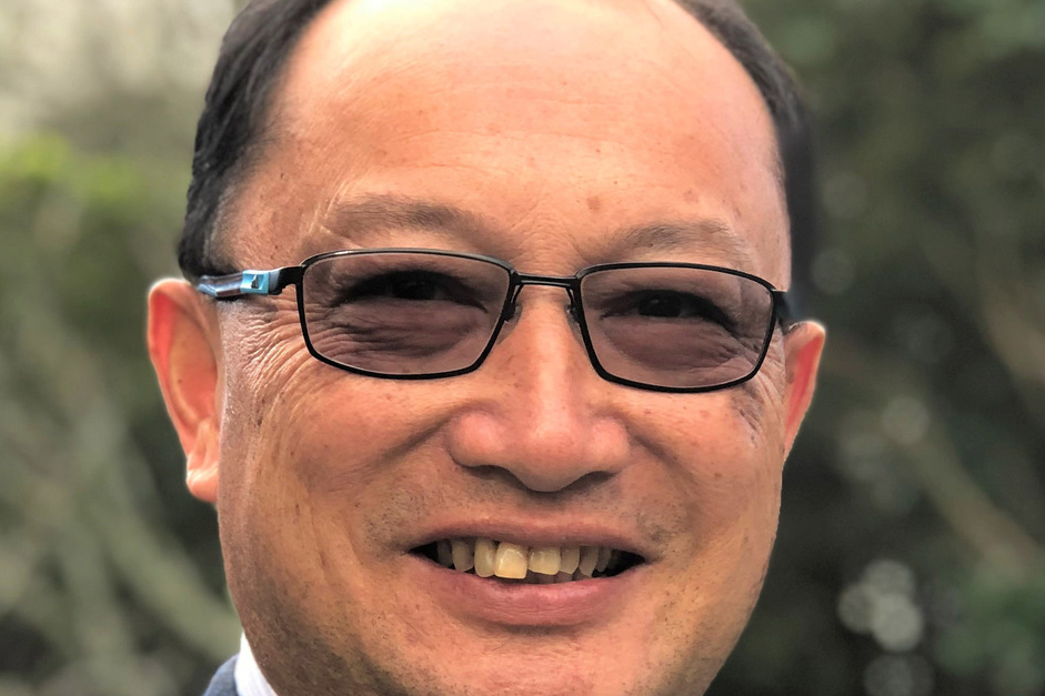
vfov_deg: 11.3
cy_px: 623
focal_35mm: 121
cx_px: 584
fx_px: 3512
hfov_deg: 16.9
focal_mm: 6.6
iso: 25
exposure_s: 1/40
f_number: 2.8
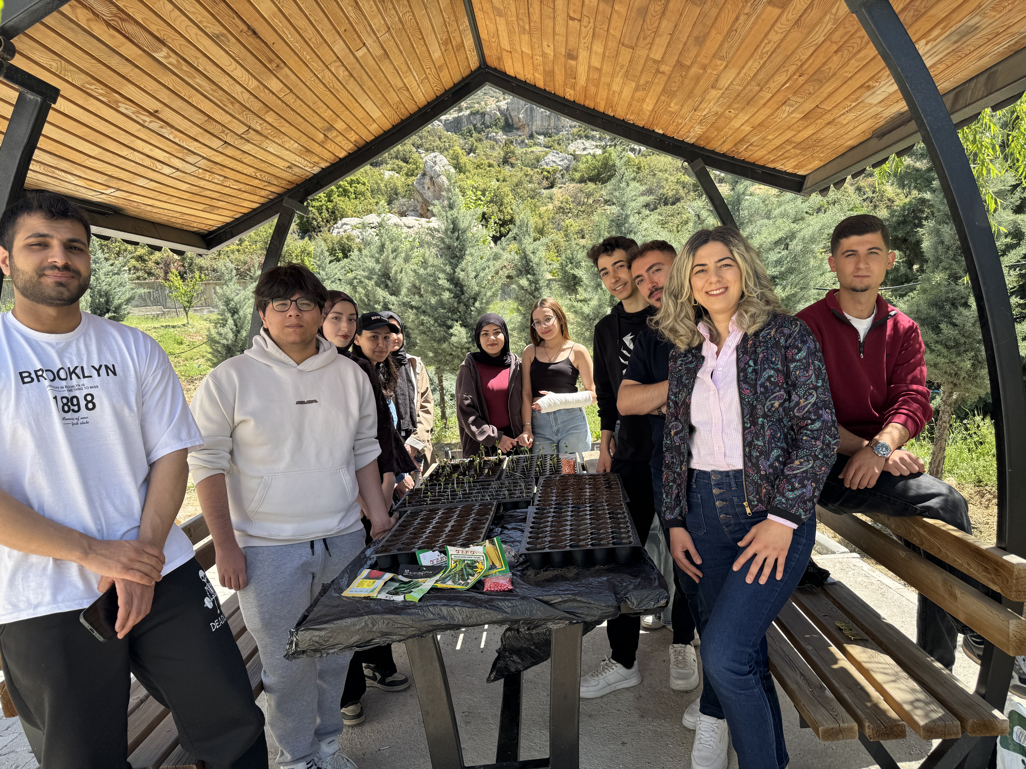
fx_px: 711
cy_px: 384
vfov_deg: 56.8
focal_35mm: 24
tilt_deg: -4.1
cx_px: 513
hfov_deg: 71.6
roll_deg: +5.7
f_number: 1.78
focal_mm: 6.76
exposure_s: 1/1076
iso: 80
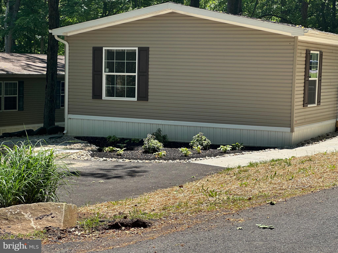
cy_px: 126
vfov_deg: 19.1
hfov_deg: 25.3
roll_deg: -0.6
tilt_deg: -4.3
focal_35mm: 77
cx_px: 169
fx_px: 752
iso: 32
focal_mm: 9
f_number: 2.8
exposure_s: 1/317
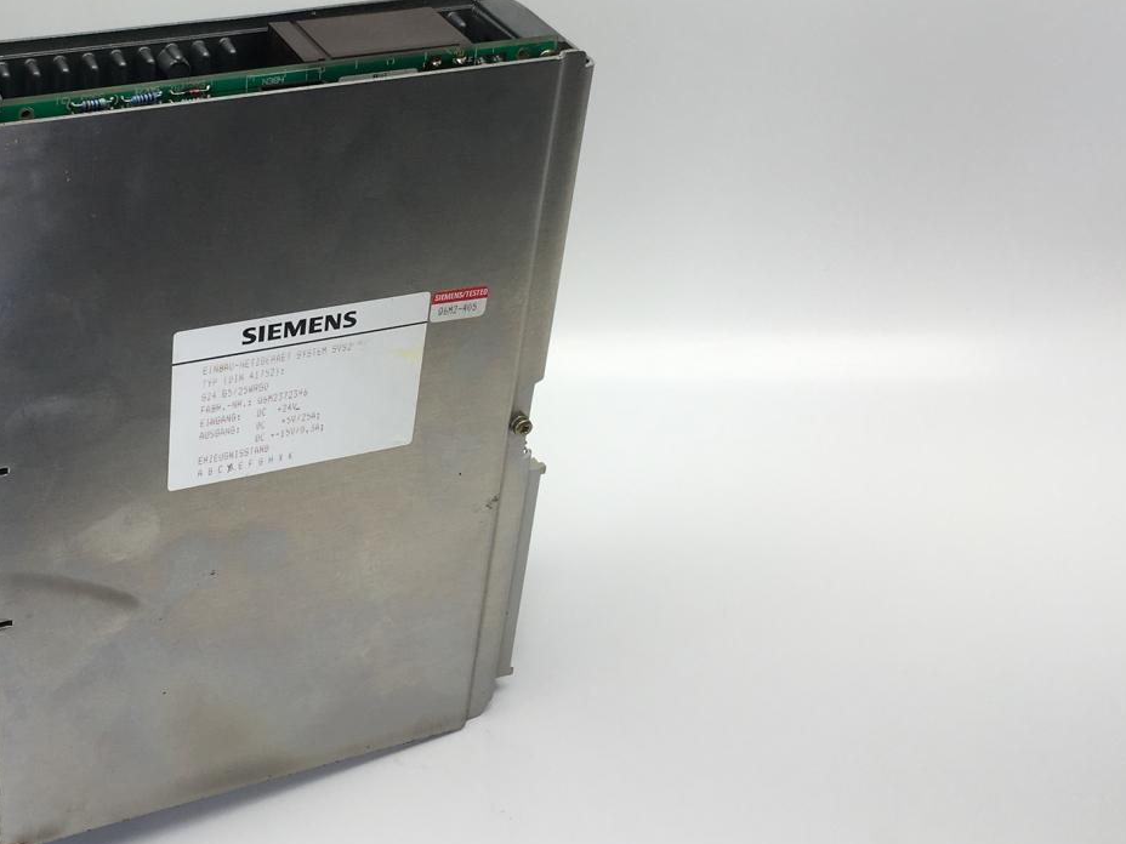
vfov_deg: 28.7
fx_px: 1626
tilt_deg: -35.0
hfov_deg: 37.2
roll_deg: +2.0
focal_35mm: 50
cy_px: 230
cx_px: 267
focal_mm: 4.15
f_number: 2.2
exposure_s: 1/245
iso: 25
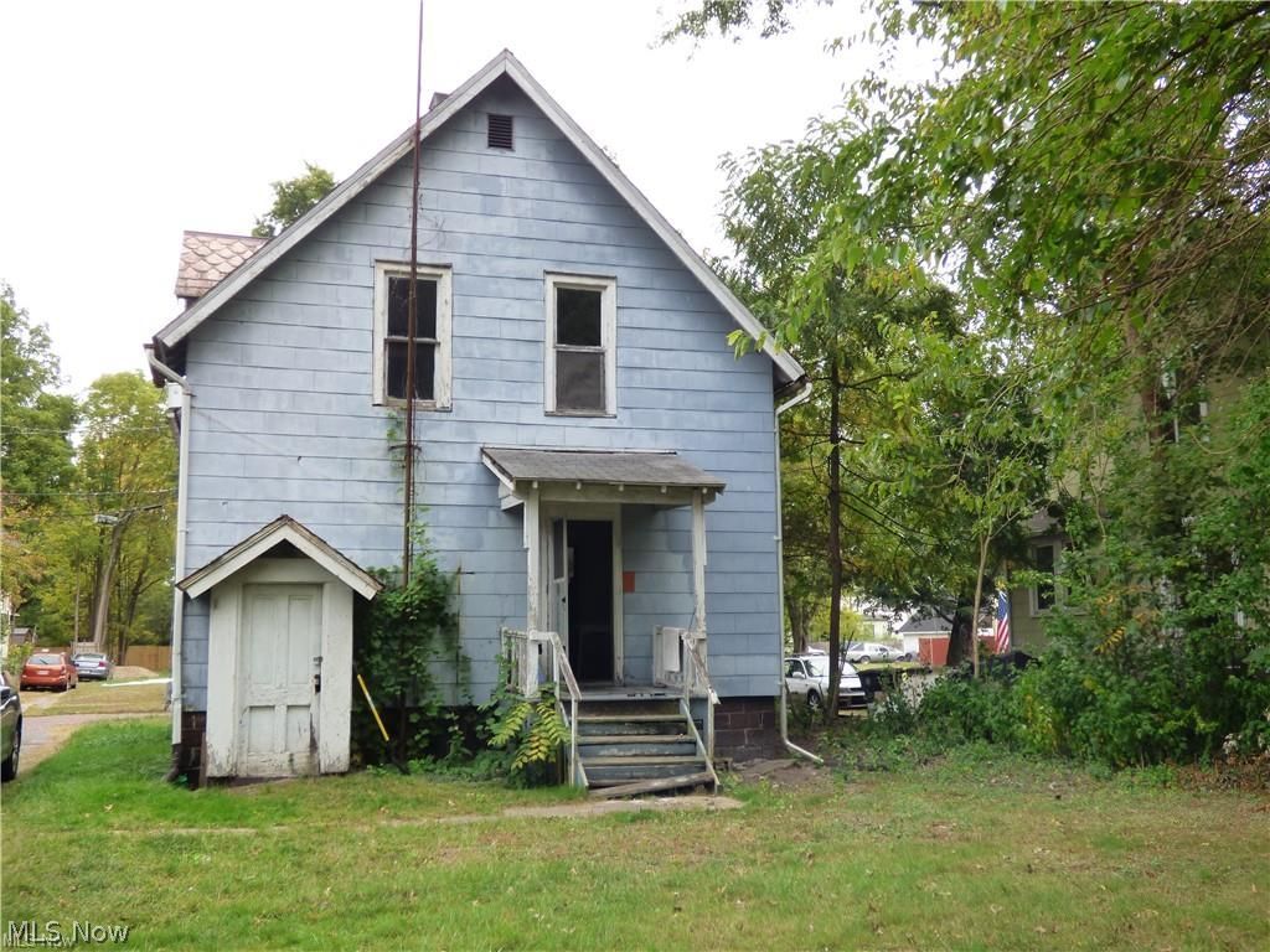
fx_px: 1211
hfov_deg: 55.4
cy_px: 476
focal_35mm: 33
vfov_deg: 42.9
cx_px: 635
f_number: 3.4
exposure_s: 1/200
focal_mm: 5.78
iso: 160
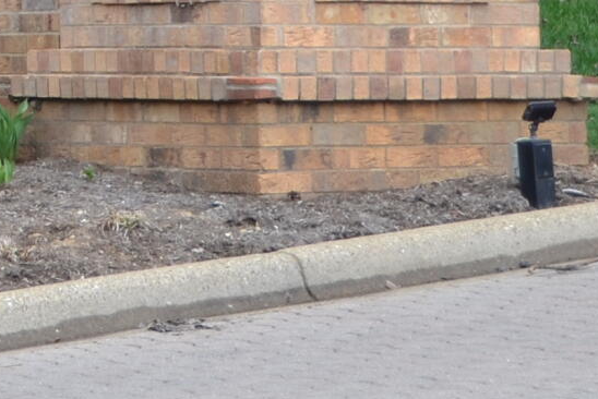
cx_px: -492
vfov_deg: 4.8
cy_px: -523
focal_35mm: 279
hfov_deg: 7.2
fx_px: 4637
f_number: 5.6
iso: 100
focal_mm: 34
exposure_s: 1/125
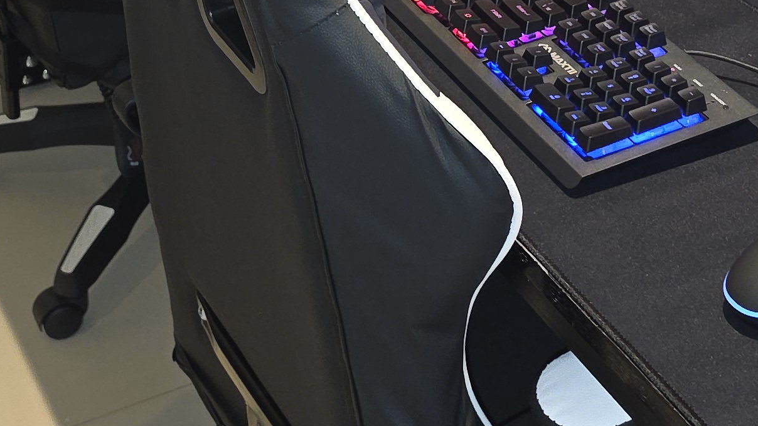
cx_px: 319
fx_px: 1668
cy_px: -117
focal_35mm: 83
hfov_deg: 25.6
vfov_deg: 14.0
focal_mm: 6.5
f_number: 1.4
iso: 100
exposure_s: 1/24
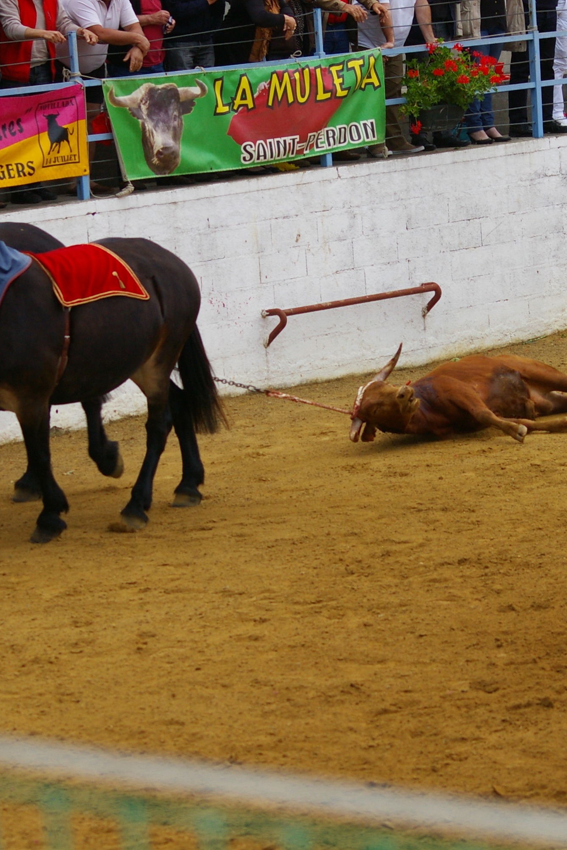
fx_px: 3731
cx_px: 305
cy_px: 425
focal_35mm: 158
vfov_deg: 13.0
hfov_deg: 8.7
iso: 400
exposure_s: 1/180
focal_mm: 70
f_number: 4.5
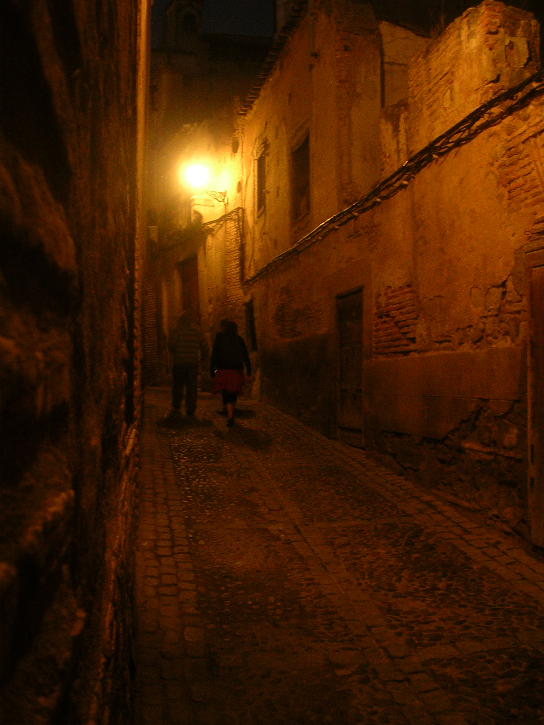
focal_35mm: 38
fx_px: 796
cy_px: 362
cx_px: 272
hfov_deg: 37.7
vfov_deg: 49.0
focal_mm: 5.8
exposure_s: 1/4.3
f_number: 2.8
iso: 113
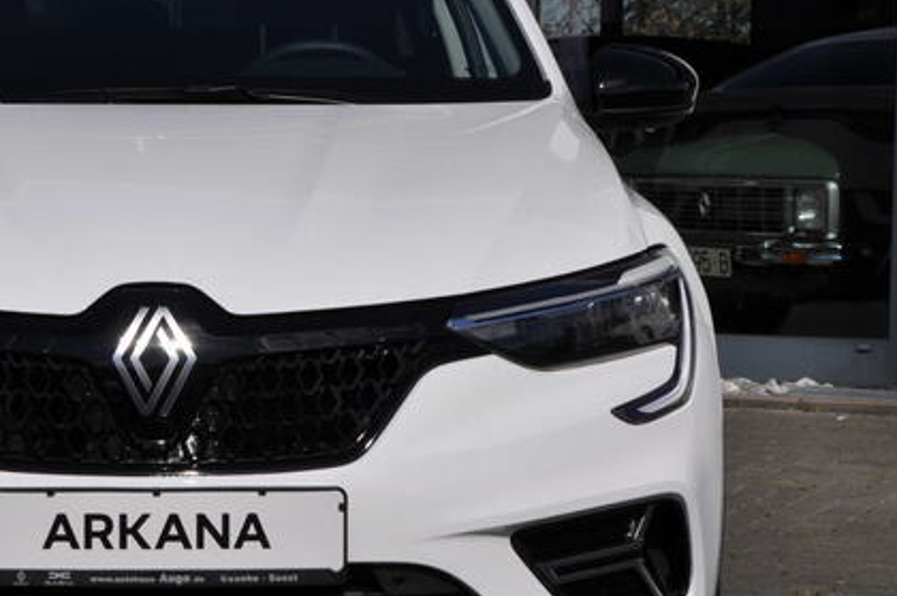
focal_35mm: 143
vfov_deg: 9.6
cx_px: 167
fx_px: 3559
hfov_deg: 14.3
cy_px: 297
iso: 200
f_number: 14
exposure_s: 1/800
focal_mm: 50
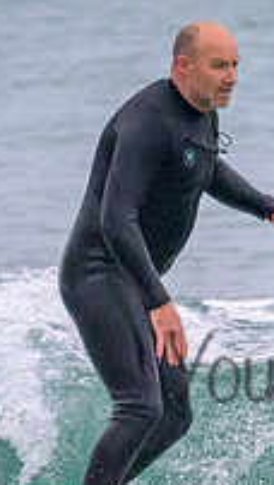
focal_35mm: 2276
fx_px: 29324
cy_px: 294
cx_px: 336
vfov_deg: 0.9
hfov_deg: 0.5
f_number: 11
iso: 8000
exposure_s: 1/1250
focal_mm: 680
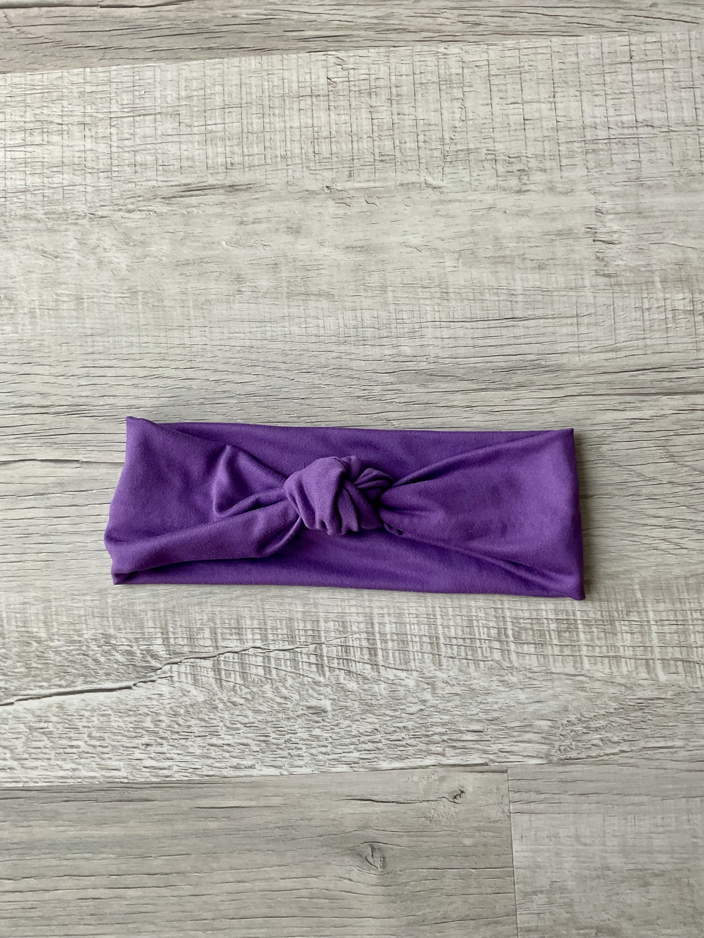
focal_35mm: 29
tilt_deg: -82.9
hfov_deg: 48.2
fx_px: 786
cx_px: 352
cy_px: 469
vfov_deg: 61.7
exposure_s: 1/100
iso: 64
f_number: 1.8
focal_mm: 3
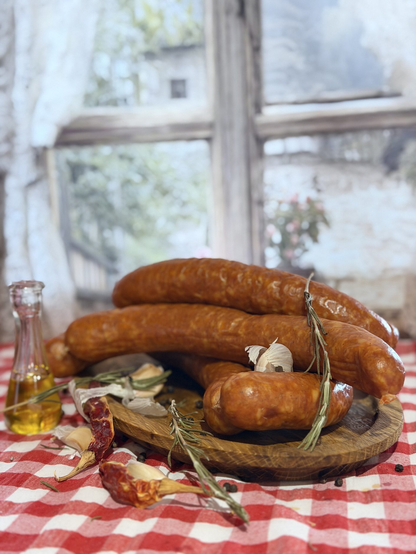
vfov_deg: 39.7
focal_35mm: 48
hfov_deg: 30.3
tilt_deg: -9.3
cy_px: 277
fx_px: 769
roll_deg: +2.6
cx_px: 208
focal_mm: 6.76
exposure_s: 1/30
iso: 640
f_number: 1.78
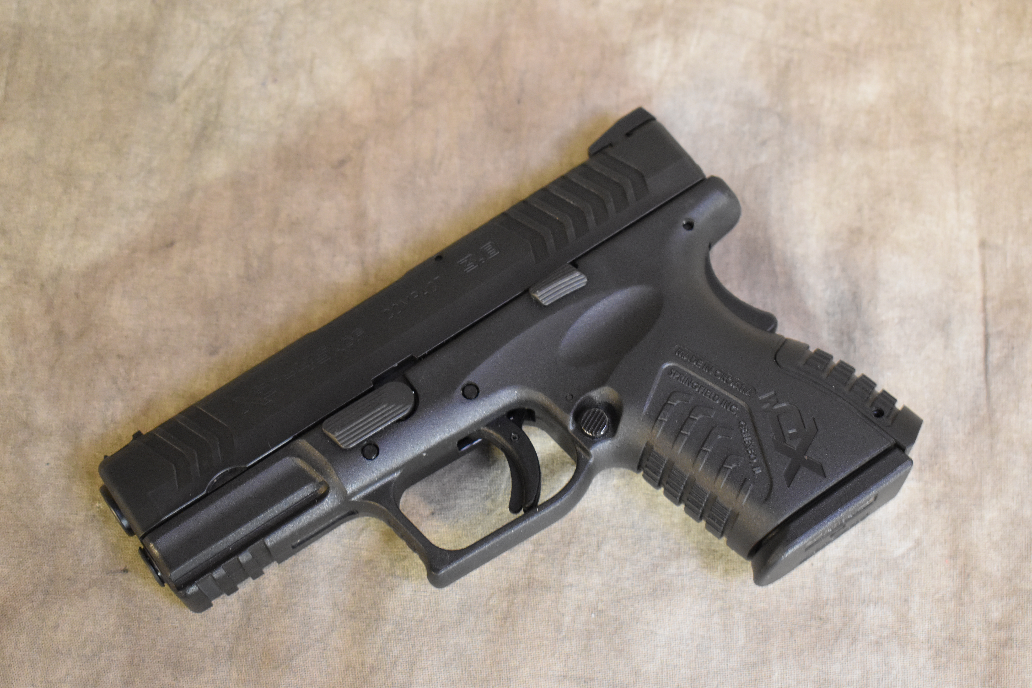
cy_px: 344
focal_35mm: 68
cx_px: 516
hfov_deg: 29.9
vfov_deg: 20.2
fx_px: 1935
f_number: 5
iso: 3200
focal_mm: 45
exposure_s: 1/10
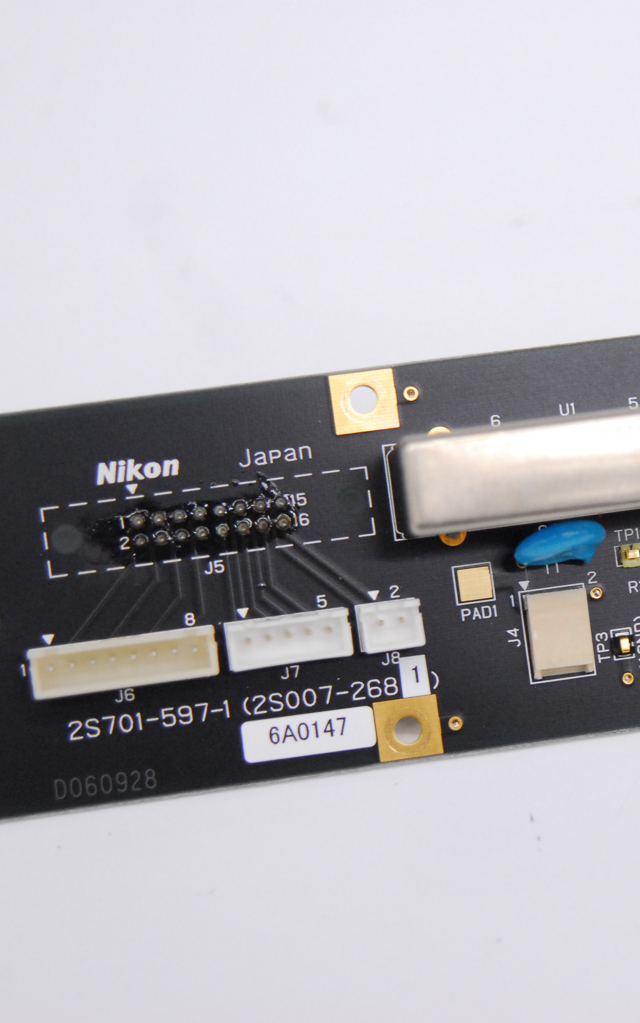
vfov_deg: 18.1
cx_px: 647
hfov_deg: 11.3
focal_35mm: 115
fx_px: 3209
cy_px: 514
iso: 800
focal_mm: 50
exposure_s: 1/160
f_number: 3.5
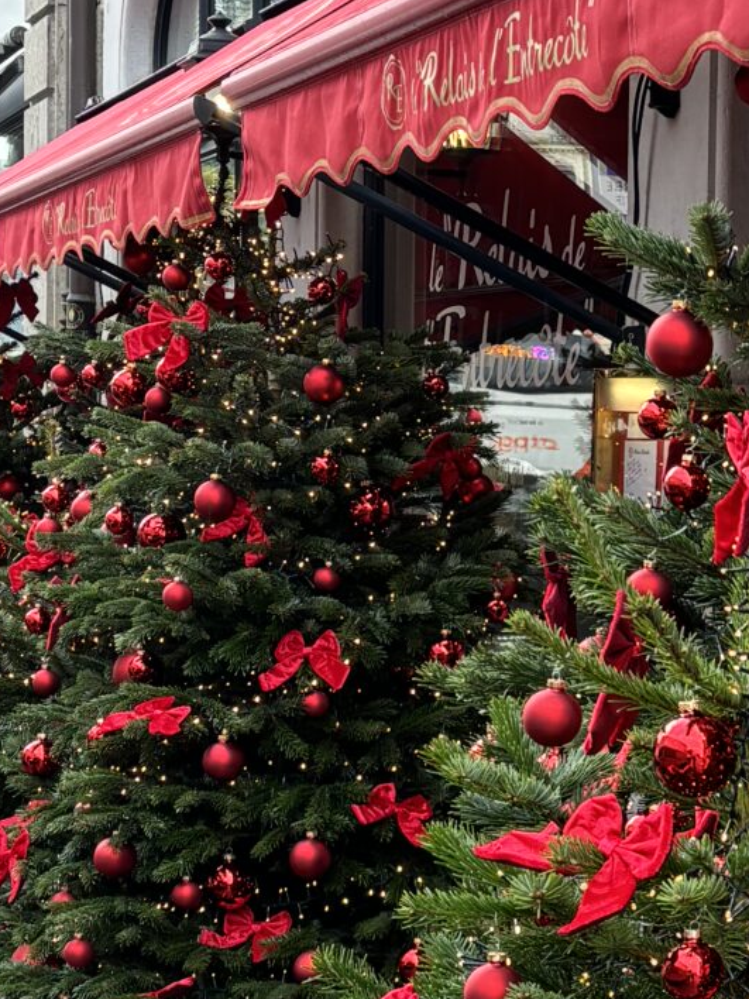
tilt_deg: -5.8
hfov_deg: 15.2
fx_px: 2712
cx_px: 887
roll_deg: -2.0
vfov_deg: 20.7
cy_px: 762
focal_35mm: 94
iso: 64
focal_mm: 5.96
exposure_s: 1/121
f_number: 1.6
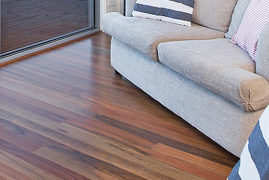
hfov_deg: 31.0
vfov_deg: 18.8
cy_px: -88
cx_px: 76
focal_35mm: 64
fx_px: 478
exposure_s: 1/25
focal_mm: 18
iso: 250
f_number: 8
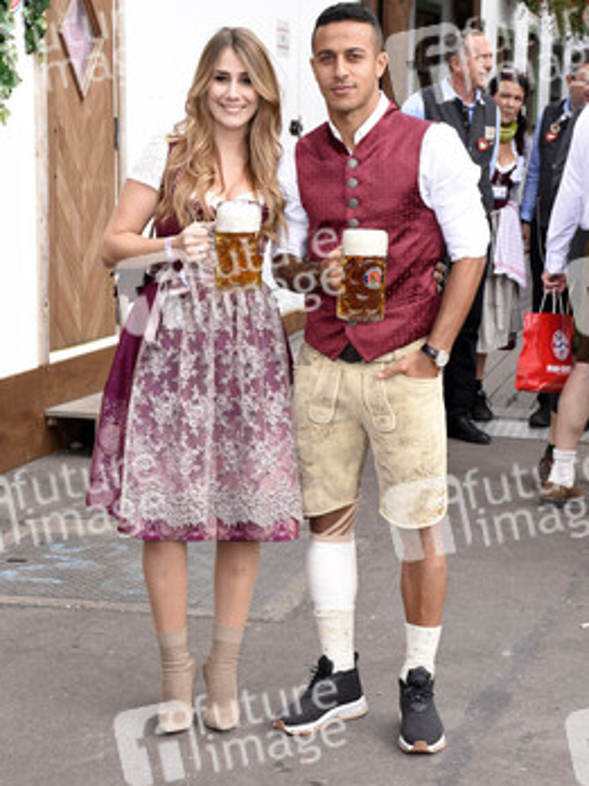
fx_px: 1691
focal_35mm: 75
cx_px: 296
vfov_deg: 26.1
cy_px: 395
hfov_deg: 19.8
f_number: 8
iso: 320
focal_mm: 45
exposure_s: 1/160
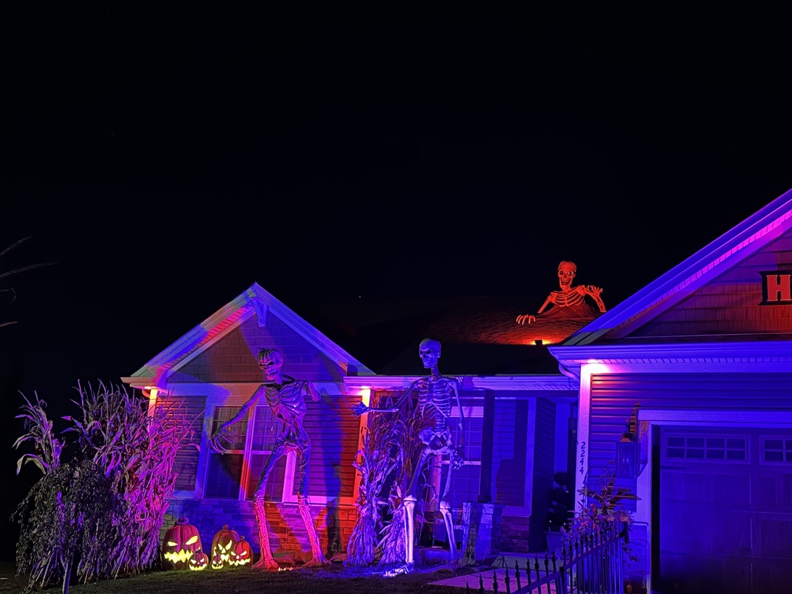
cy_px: 365
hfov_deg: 54.9
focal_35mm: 33
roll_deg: -3.3
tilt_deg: +10.9
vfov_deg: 42.7
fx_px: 755
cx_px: 484
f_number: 1.78
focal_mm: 6.86
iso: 1000
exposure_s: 1/16
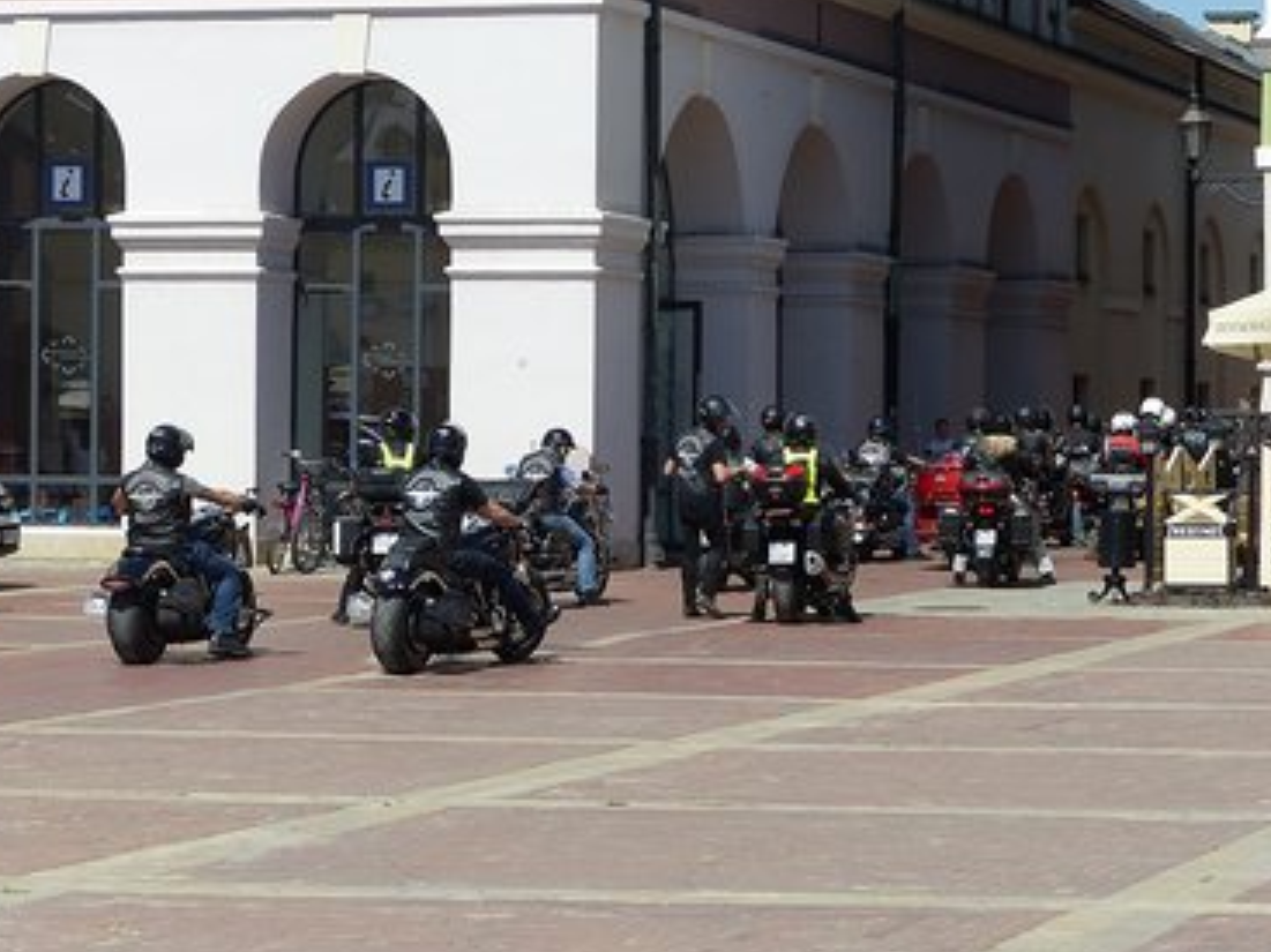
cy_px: 495
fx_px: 4845
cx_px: 641
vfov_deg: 11.2
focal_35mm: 132
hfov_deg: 14.9
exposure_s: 1/1000
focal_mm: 21.8
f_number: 4
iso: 100
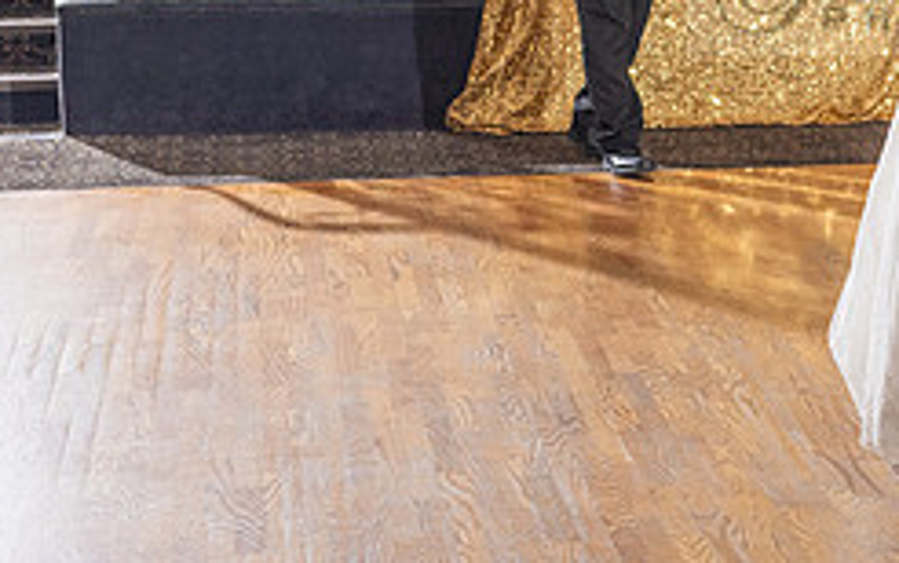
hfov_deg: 15.9
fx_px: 3064
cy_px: 98
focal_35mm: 125
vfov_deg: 10.5
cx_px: 1165
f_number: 4
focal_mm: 44
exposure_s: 1/160
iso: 800
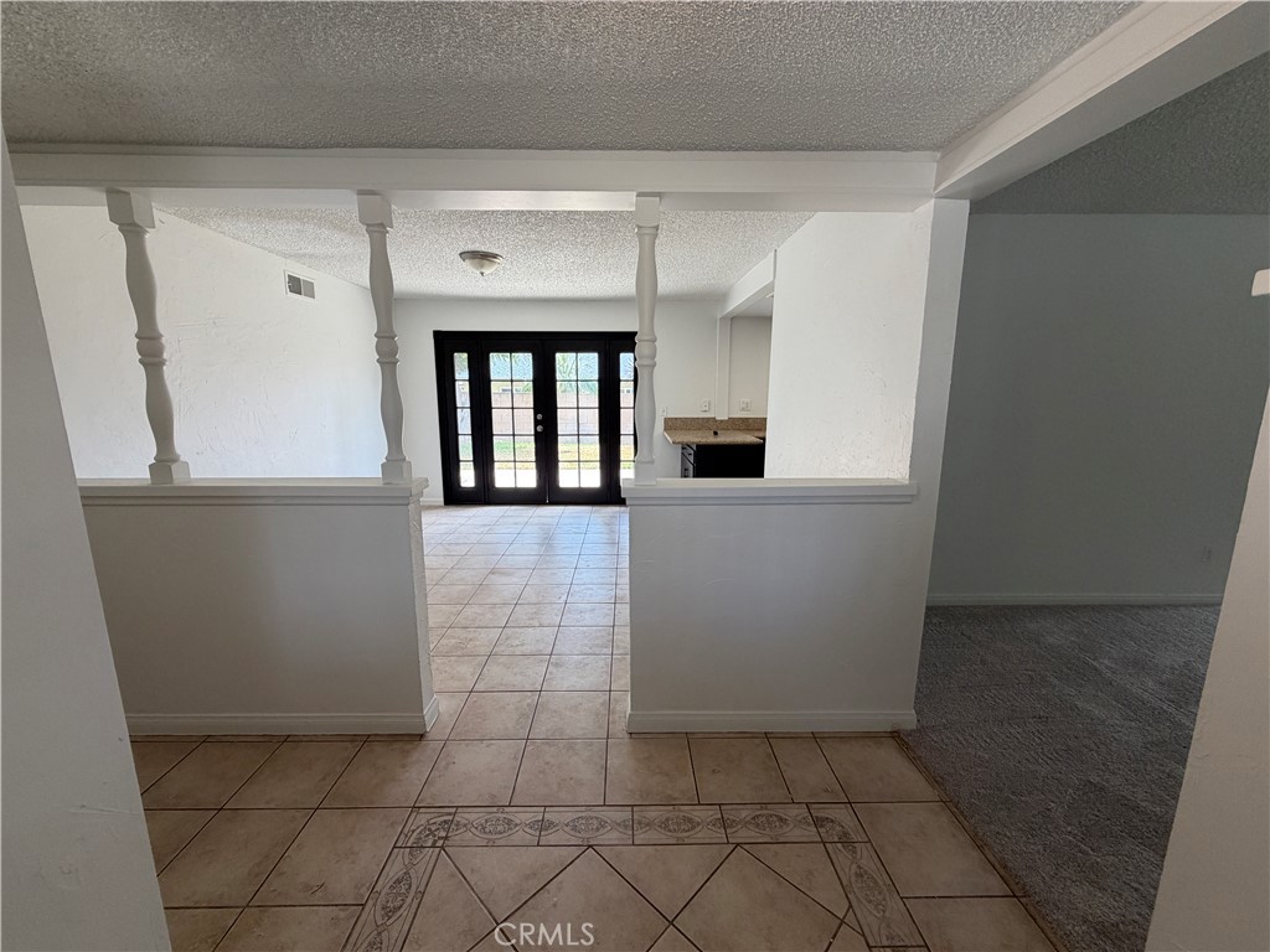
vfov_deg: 85.7
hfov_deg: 102.1
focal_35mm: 14
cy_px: 476
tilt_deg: -11.0
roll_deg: -0.4
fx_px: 514
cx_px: 635
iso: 125
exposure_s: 1/120
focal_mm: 2.22
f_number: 2.2
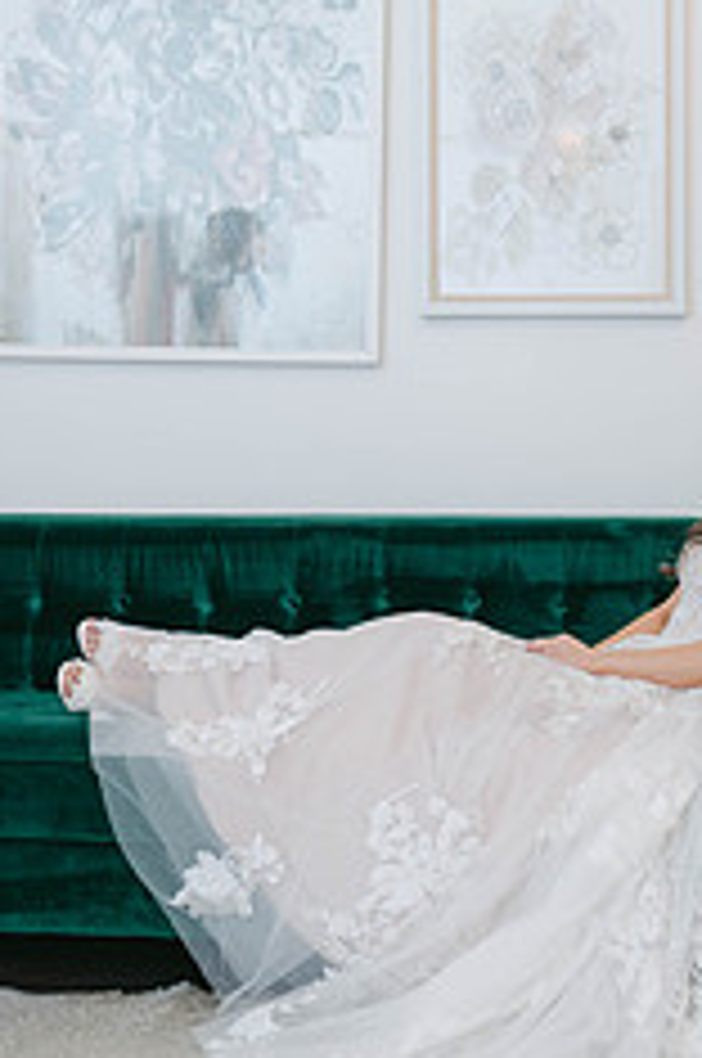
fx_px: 1965
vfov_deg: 30.1
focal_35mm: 67
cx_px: 587
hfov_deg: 20.0
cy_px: 464
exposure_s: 1/60
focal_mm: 35
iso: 100
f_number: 2
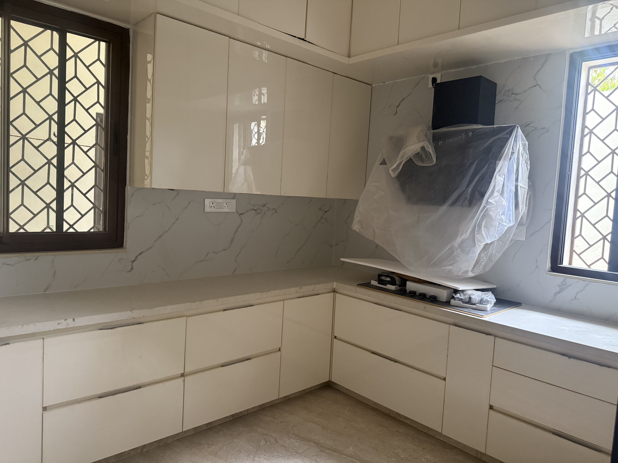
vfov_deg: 56.8
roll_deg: -3.2
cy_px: 232
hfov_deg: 71.6
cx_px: 309
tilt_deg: -4.6
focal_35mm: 24
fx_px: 428
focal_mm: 6.76
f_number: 1.78
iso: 500
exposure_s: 1/60
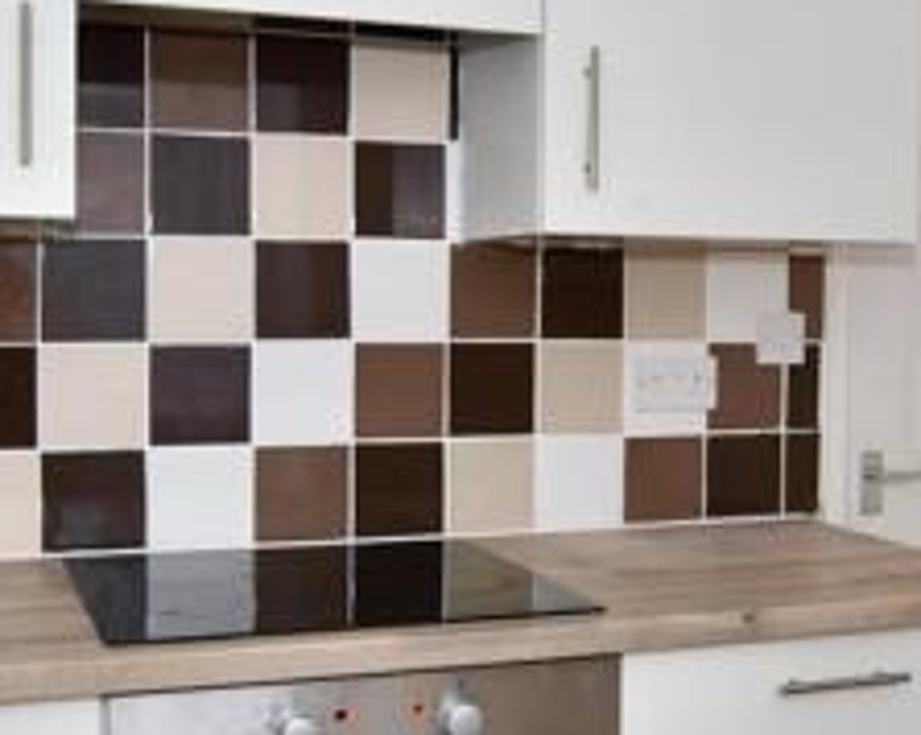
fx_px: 1280
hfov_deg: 39.5
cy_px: 353
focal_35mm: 47
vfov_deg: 32.0
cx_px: 525
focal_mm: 11.5
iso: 320
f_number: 5.6
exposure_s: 1/60
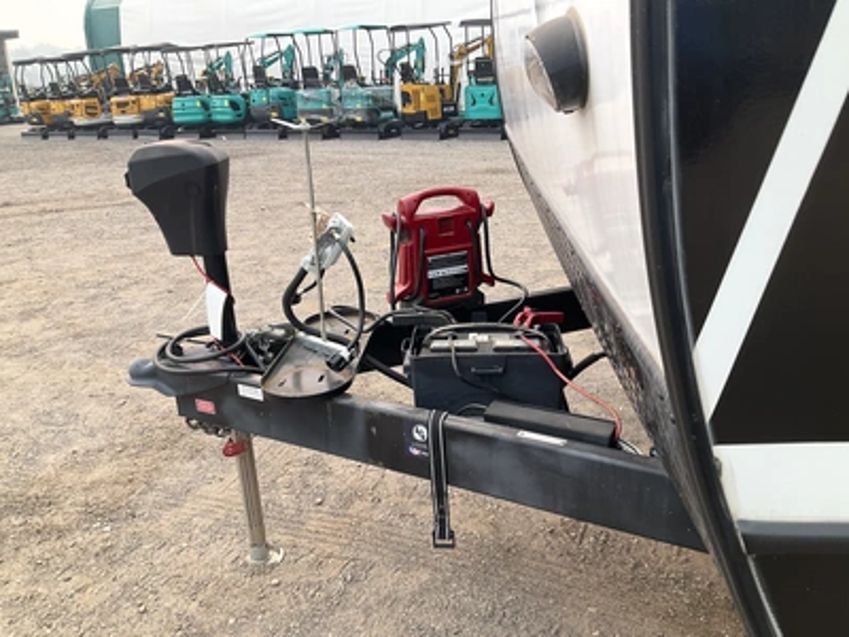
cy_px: 318
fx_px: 711
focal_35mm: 29
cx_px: 424
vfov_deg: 48.2
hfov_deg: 61.7
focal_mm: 3
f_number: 1.8
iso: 20
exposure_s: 1/207
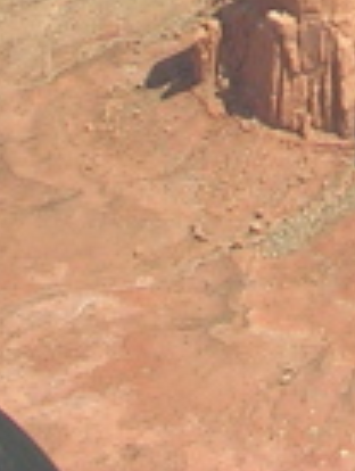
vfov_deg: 10.6
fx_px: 2399
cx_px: 761
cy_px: -345
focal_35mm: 176
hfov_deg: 8.0
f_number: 5.6
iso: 50
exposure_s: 1/254
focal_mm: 5.8
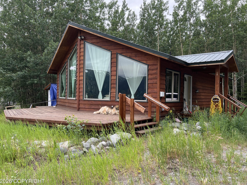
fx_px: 193
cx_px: 123
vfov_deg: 51.4
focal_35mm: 27
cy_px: 94
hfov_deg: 65.3
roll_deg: -1.1
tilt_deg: -0.3
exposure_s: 1/601
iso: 50
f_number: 1.5
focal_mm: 5.7
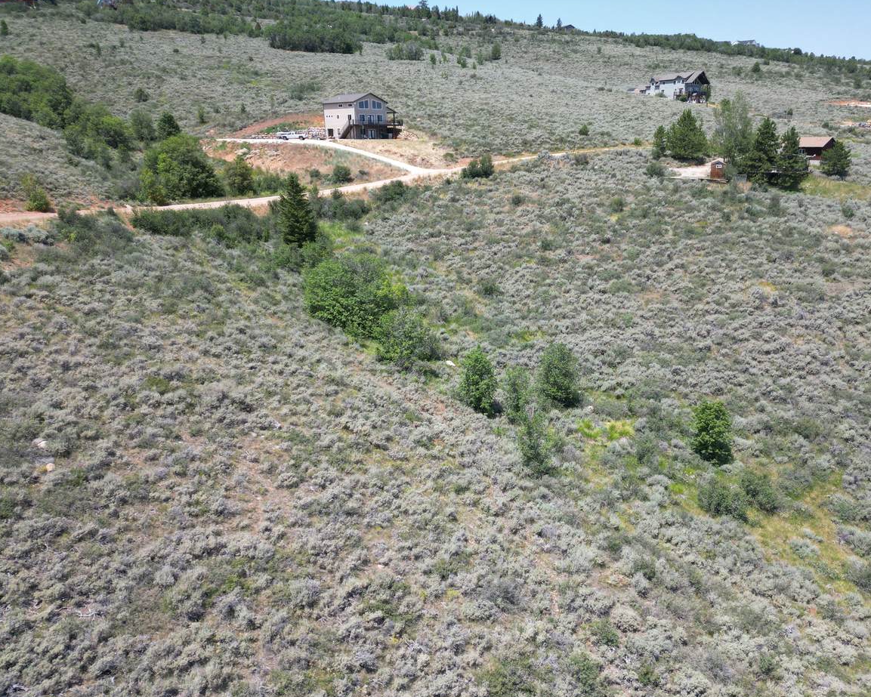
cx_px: 477
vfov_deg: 54.9
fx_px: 670
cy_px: 355
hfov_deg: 65.9
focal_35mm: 26
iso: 110
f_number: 1.7
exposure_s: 1/1600
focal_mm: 6.72
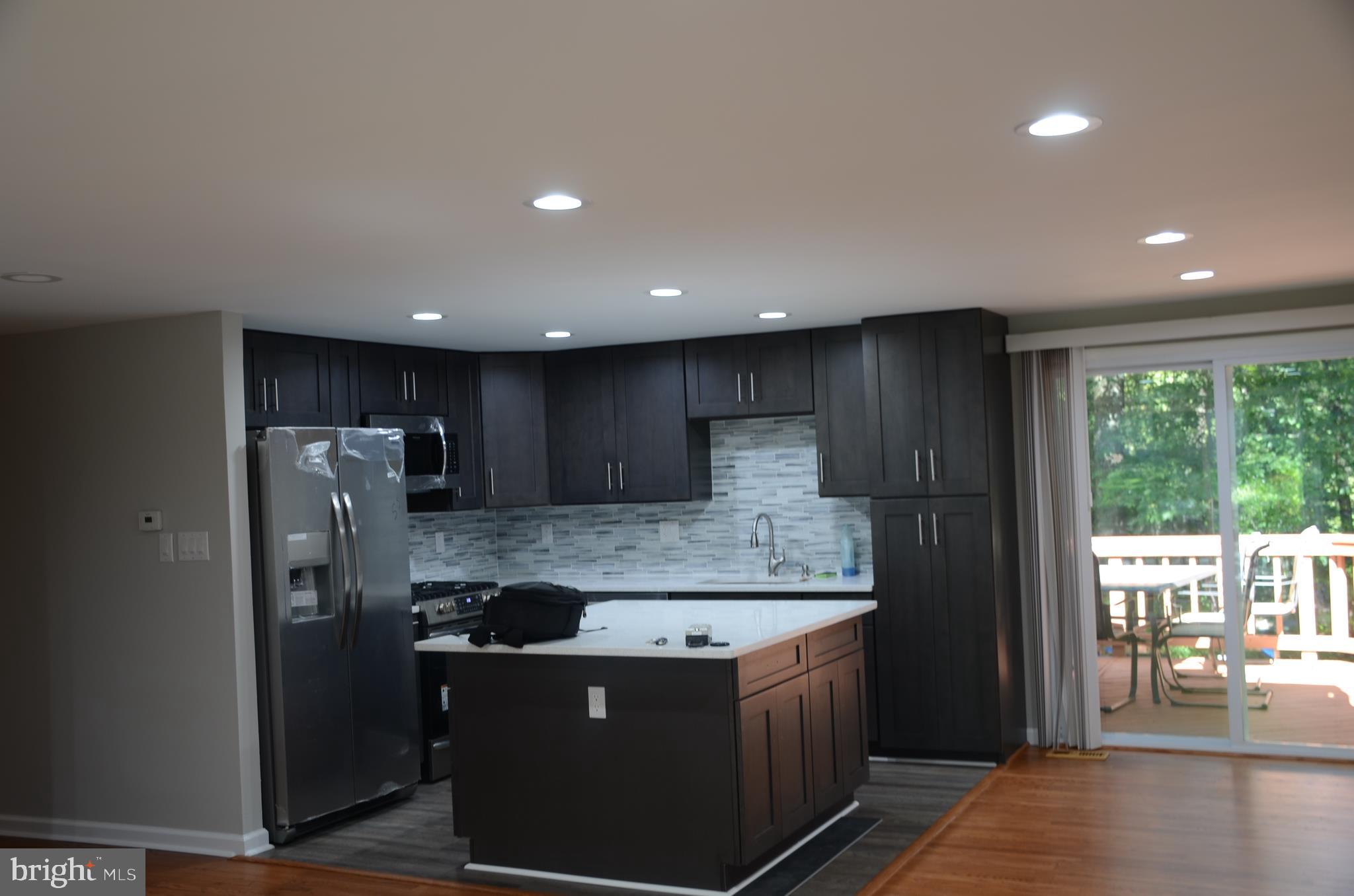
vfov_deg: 36.7
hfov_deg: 53.2
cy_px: 448
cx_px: 677
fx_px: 1351
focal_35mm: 36
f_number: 3.8
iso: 100
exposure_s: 1/15
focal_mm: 24
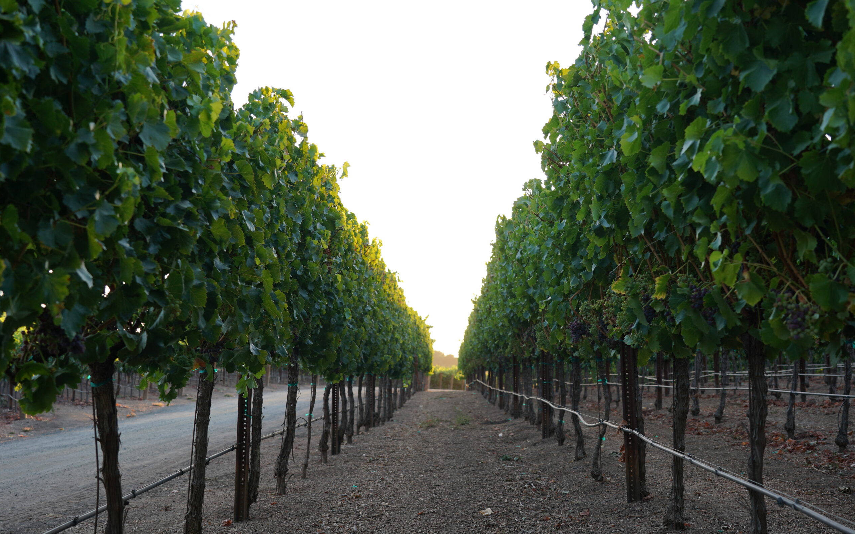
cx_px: 428
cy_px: 285
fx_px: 979
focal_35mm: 42
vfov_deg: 30.5
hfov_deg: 47.2
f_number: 4.5
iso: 100
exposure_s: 1/80
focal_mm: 41
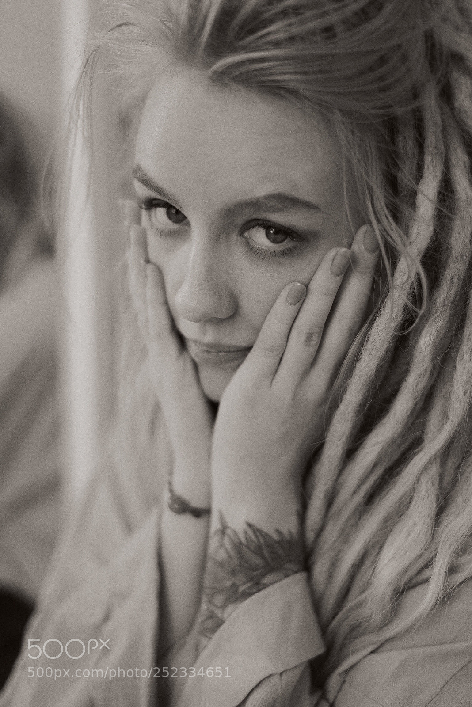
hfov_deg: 27.0
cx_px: 236
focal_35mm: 50
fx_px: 982
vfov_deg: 39.6
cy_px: 354
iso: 125
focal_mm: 50
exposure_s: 1/1000
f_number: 1.8
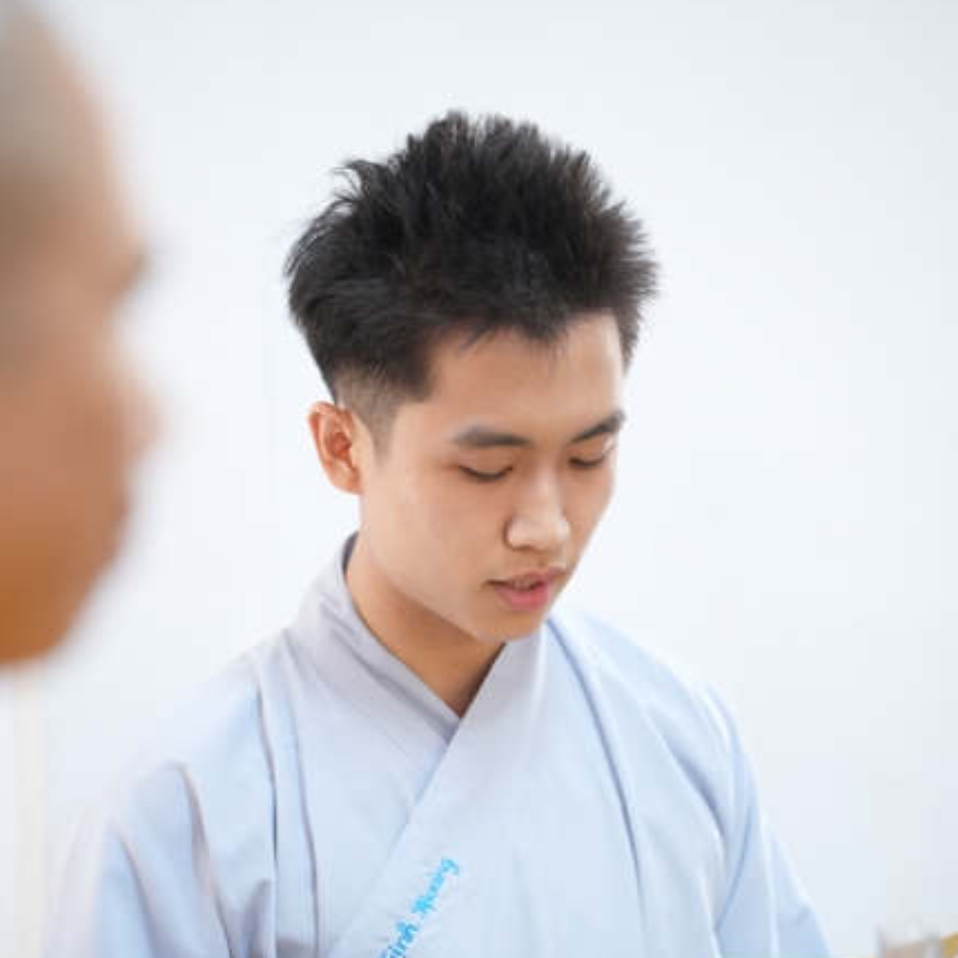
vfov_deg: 12.0
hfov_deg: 12.0
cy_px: 657
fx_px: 4540
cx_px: 478
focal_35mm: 145
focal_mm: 113
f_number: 2.8
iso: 1600
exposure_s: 1/100
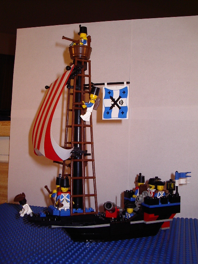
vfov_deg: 49.0
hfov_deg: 37.7
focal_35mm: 38
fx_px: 290
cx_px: 99
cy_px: 132
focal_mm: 5.8
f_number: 4.8
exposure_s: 1/60
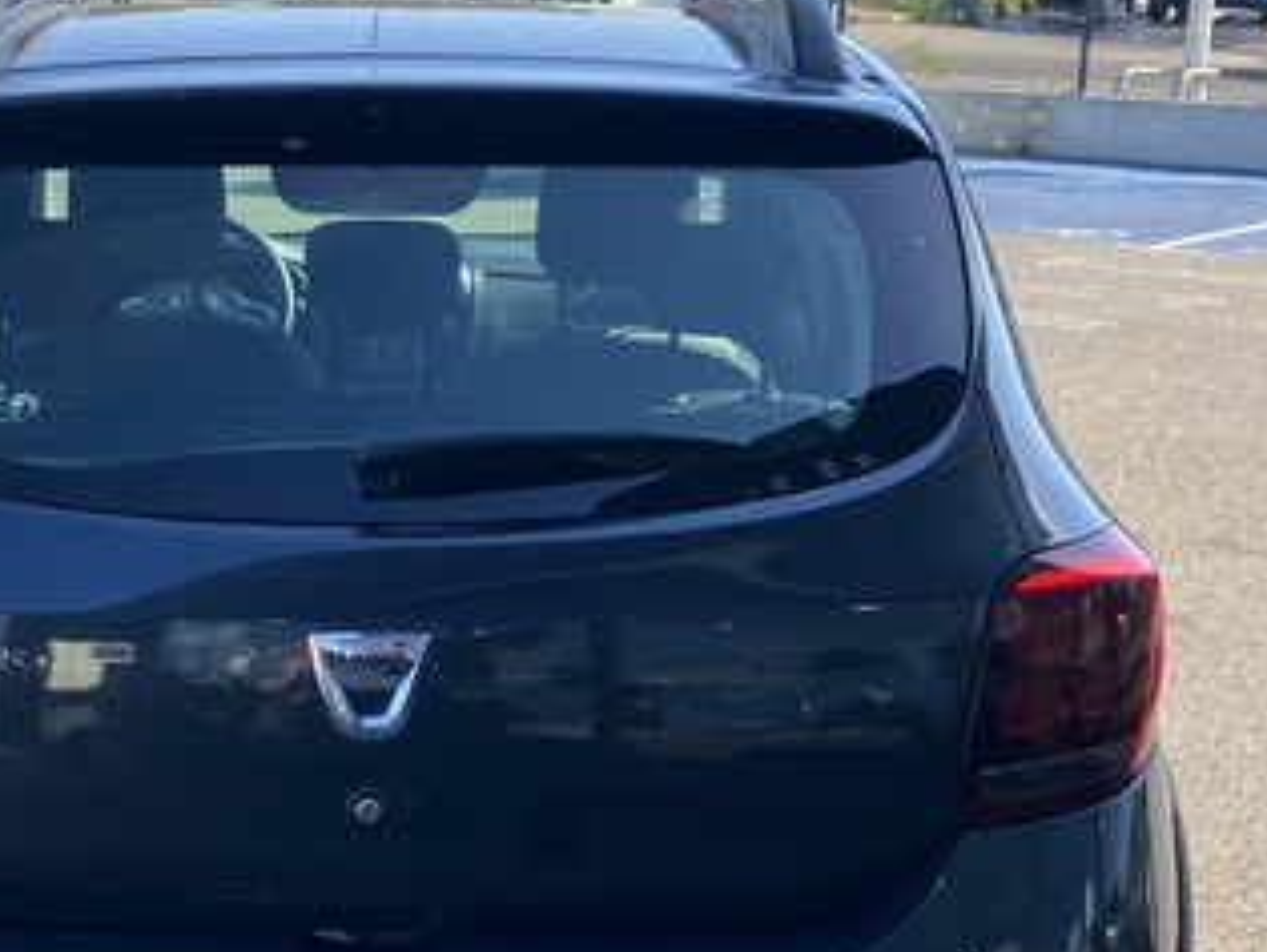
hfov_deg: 27.1
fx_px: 2602
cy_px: 727
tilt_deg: -16.0
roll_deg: +0.4
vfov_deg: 20.6
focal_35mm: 71
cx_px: 346
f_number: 1.8
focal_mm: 3.99
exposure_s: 1/540
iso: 32
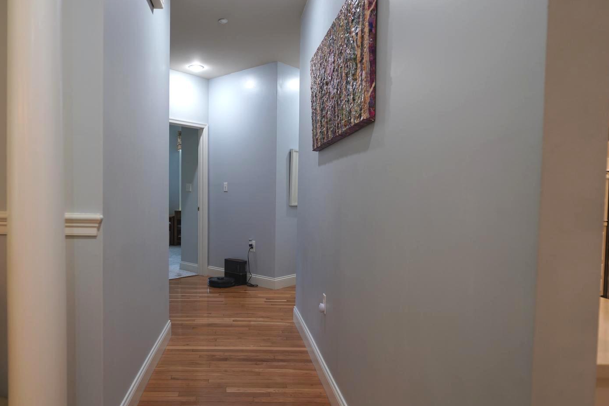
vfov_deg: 51.2
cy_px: 212
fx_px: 423
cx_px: 242
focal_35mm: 25
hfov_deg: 70.7
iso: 250
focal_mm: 17
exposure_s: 1/40
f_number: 2.8
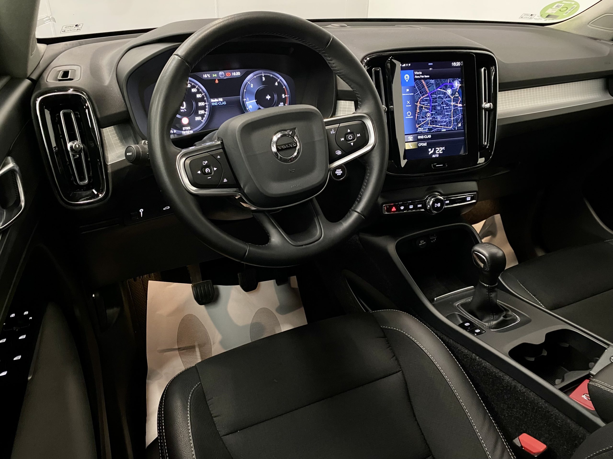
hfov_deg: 67.3
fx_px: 460
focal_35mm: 26
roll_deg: -2.2
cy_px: 230
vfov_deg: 53.1
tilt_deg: -30.1
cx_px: 306
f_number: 1.8
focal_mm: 4.25
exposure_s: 1/22
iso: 1000
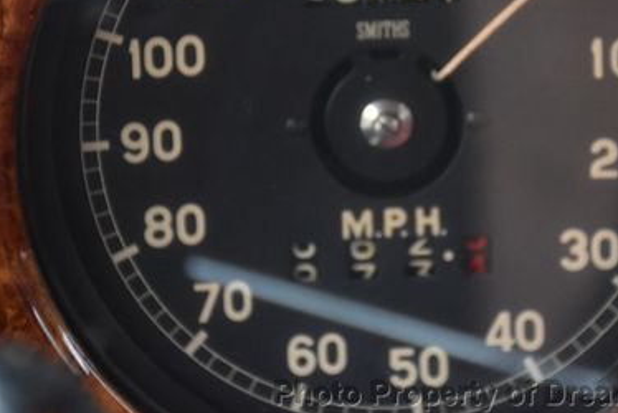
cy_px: 71
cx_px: 408
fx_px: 2732
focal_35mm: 159
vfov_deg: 8.6
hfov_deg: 12.9
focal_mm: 62
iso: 1800
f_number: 5
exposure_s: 1/60
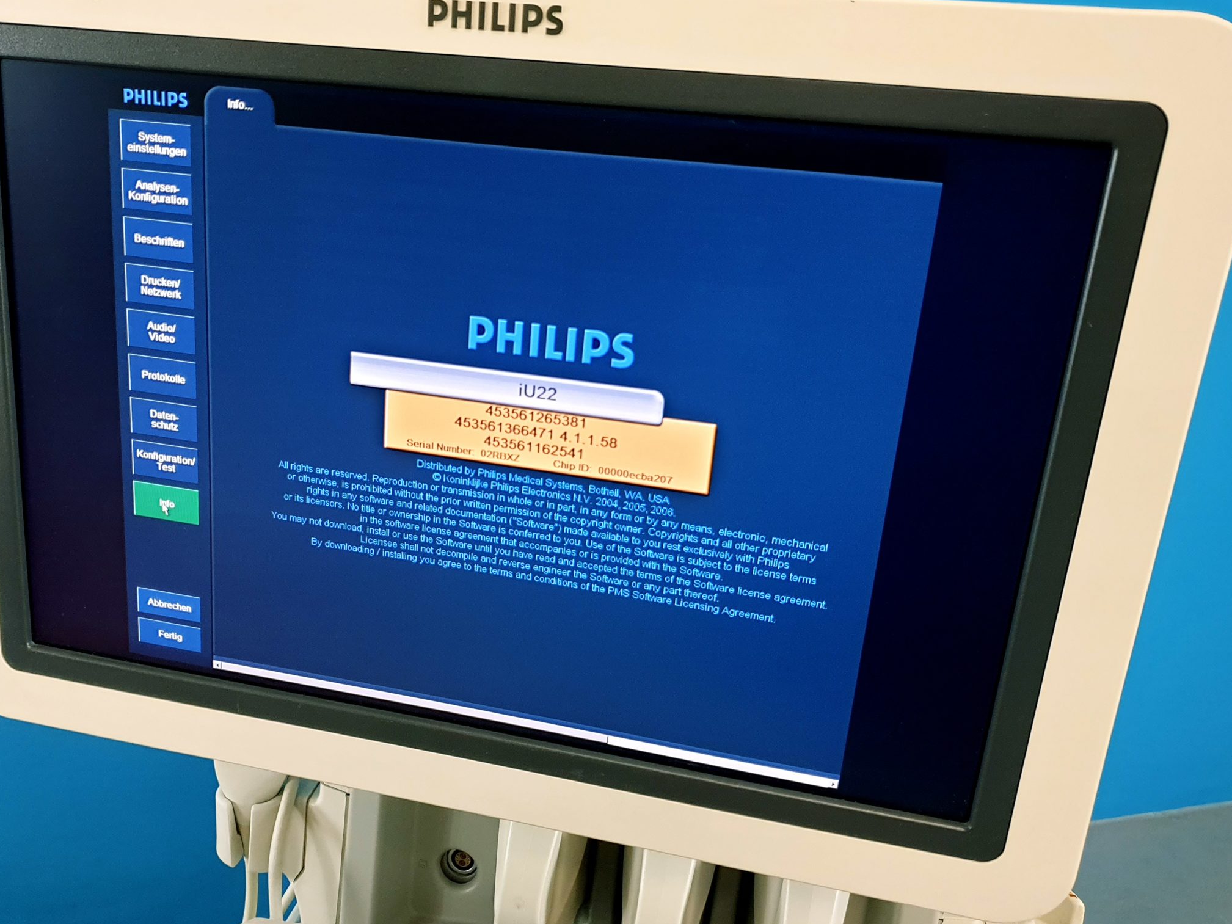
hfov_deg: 55.1
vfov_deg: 42.9
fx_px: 1175
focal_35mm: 33
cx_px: 513
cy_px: 458
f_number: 1.5
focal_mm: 4.3
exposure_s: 1/50
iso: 125
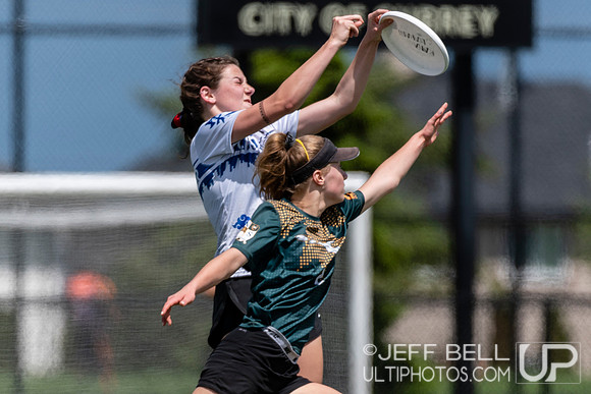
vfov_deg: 1.4
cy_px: 313
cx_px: 313
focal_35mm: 971
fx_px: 15943
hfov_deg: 2.1
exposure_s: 1/1600
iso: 140
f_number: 4
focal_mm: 400
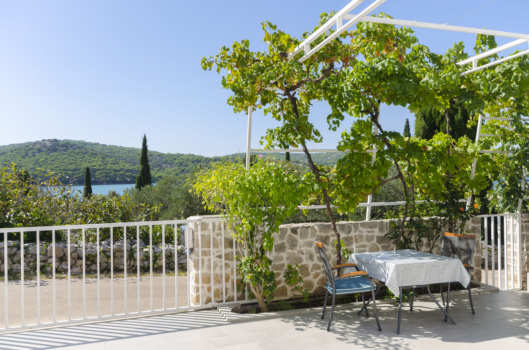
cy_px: 175
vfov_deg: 43.4
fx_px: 440
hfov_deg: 62.0
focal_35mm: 30
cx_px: 264
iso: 100
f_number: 8
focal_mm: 20
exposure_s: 1/200
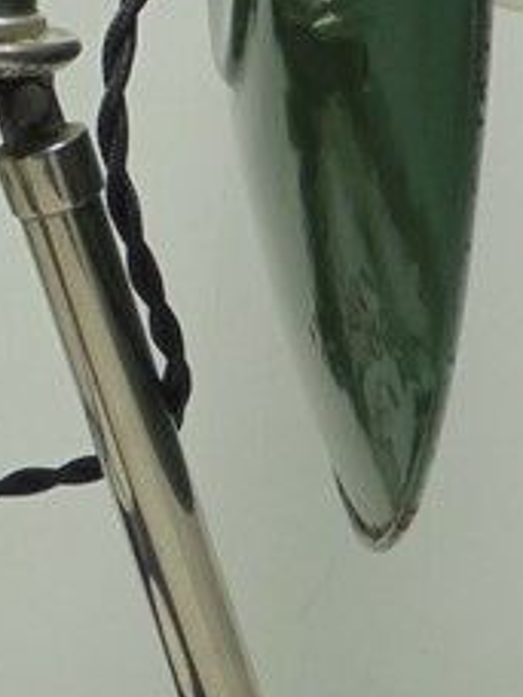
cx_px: 277
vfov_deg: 14.7
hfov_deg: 11.1
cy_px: 514
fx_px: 2699
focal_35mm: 134
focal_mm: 6.1
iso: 100
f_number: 4
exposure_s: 1/100
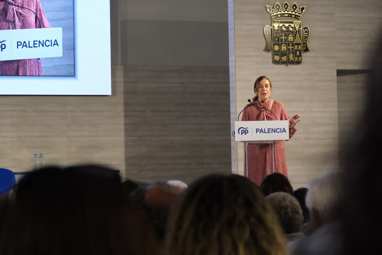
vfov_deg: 13.0
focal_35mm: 105
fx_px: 1114
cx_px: 191
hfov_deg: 19.5
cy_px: 128
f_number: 5.6
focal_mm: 70.2
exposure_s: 1/350
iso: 5000
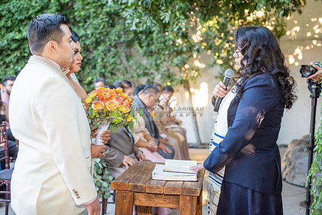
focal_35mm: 58
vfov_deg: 23.4
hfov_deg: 34.5
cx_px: 161
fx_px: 519
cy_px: 108
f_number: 3.2
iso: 500
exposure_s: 1/160
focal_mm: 58
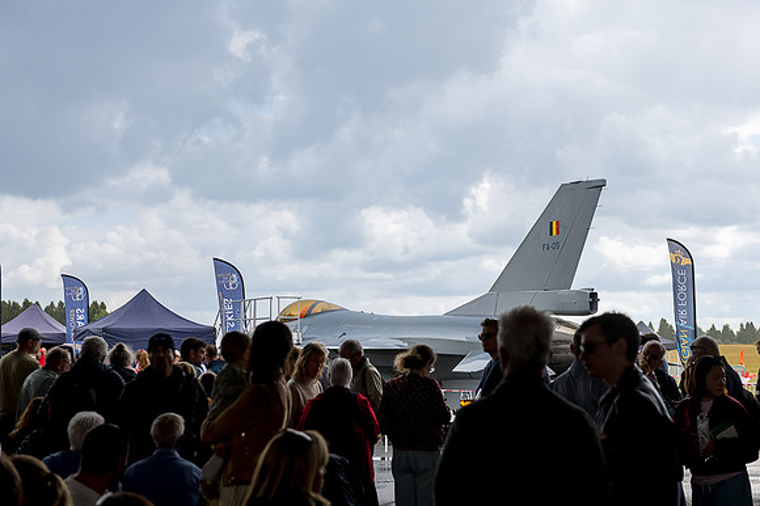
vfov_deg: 21.9
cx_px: 380
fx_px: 1308
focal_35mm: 62
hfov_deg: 32.4
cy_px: 253
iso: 800
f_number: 4.5
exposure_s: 1/2000
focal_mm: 62
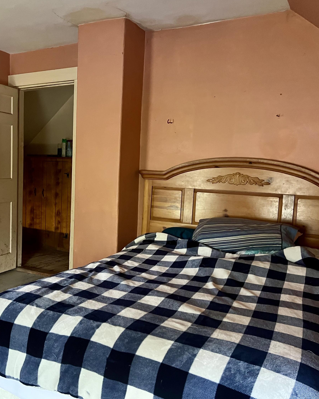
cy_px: 199
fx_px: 401
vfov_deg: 52.8
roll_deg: -1.9
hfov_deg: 42.7
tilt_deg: -6.1
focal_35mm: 34
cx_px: 103
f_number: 1.5
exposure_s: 1/30
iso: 640
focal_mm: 5.7
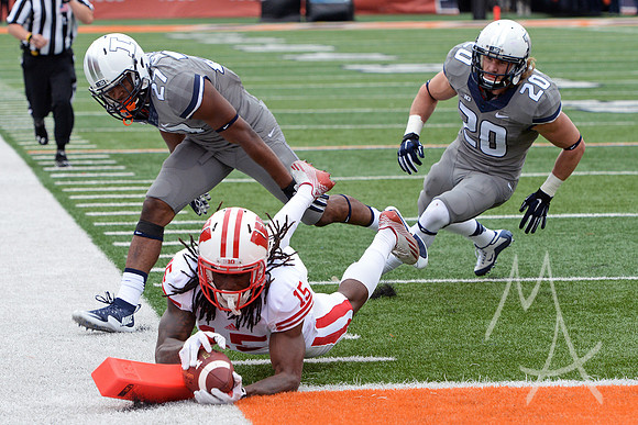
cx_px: 319
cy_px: 212
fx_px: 2482
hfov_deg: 14.7
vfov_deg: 9.8
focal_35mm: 140
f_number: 7.1
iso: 1600
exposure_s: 1/1250
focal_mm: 140
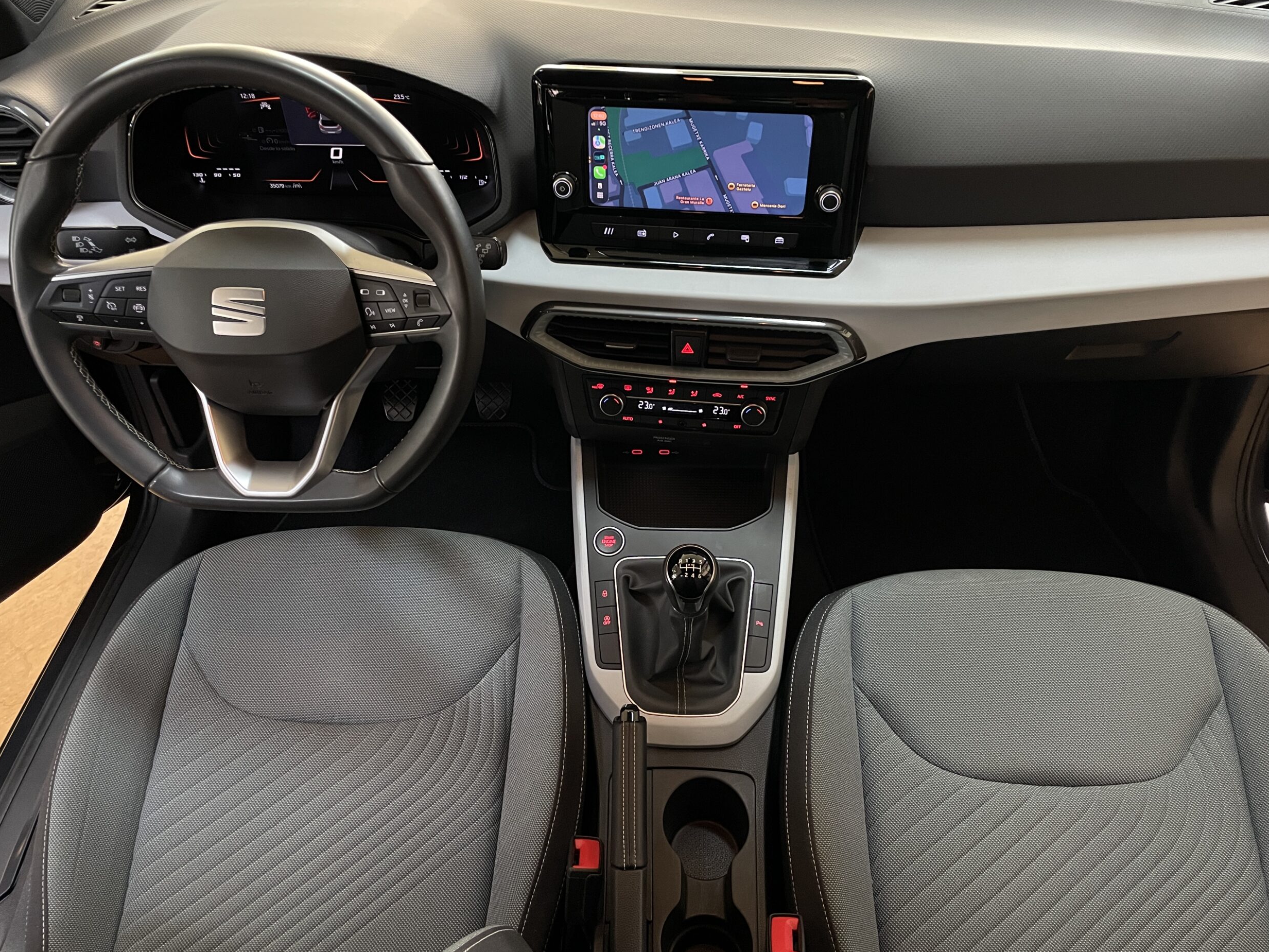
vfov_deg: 51.4
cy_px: 480
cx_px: 649
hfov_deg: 65.3
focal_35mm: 27
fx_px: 990
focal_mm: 4.2
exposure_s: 1/50
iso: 320
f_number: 1.6
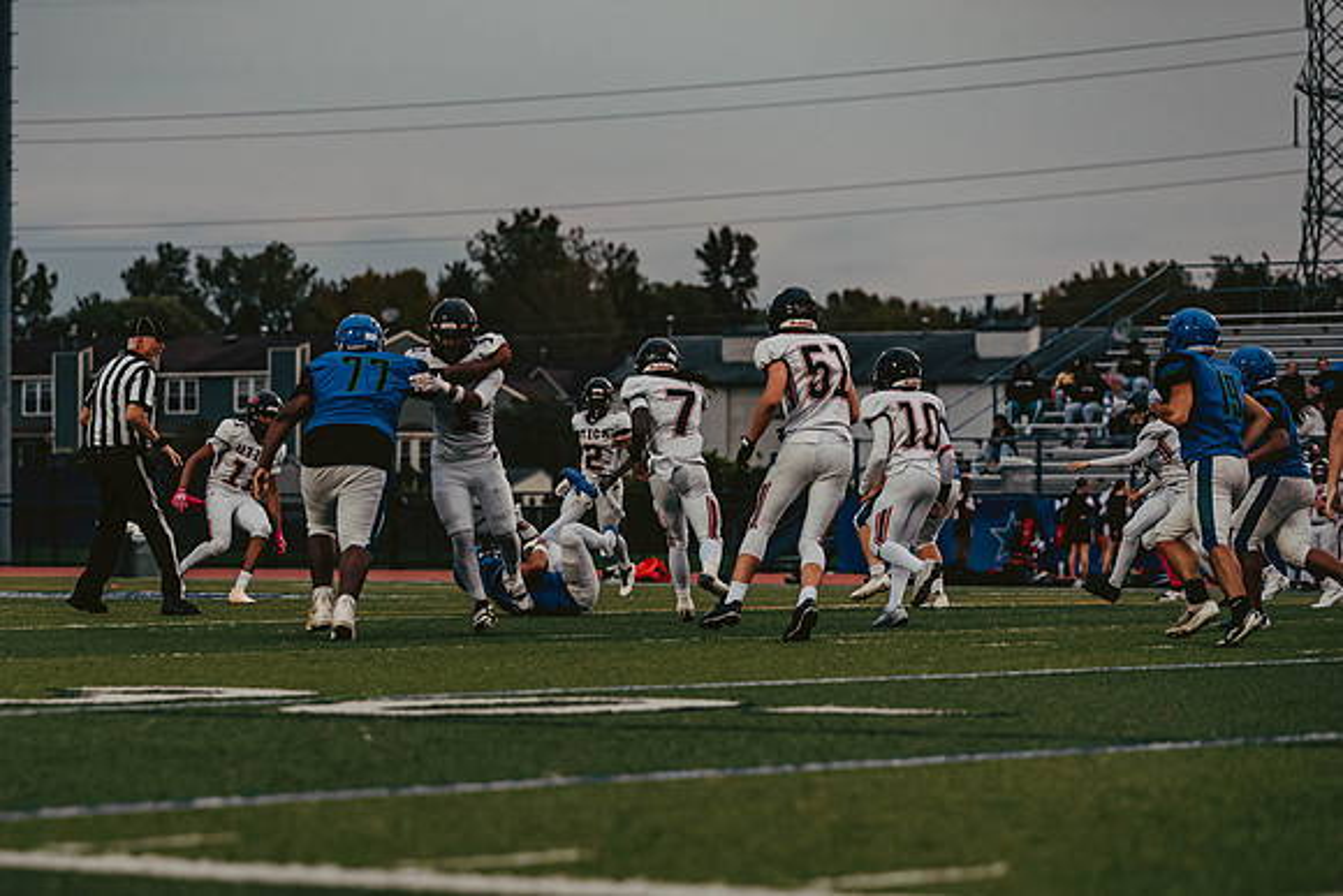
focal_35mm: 154
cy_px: 564
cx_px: 498
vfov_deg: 8.9
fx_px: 5732
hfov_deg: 13.4
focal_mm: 122
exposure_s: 1/1250
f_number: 3.2
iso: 1600
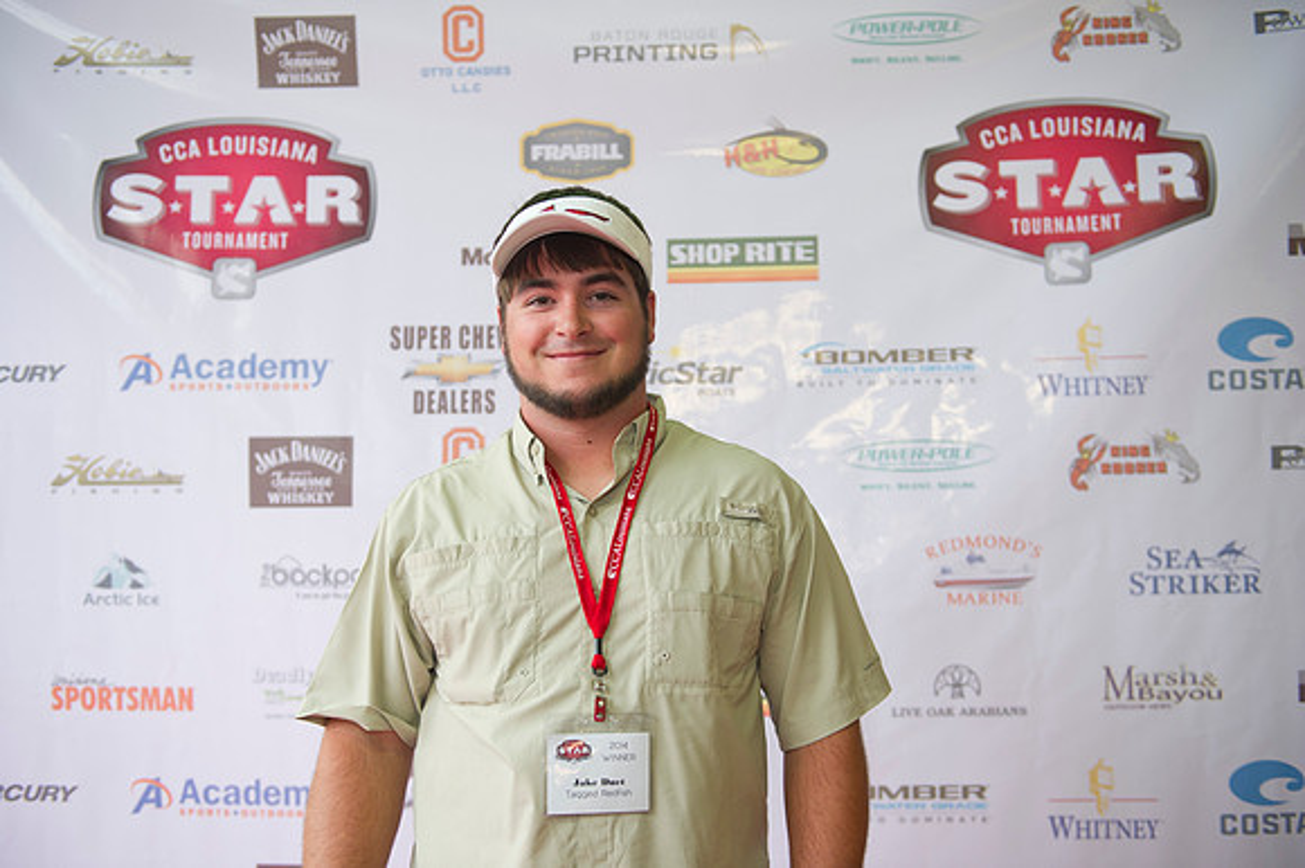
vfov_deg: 35.0
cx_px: 652
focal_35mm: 38
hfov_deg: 50.7
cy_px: 434
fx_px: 1377
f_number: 3.2
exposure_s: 1/125
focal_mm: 38
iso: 640
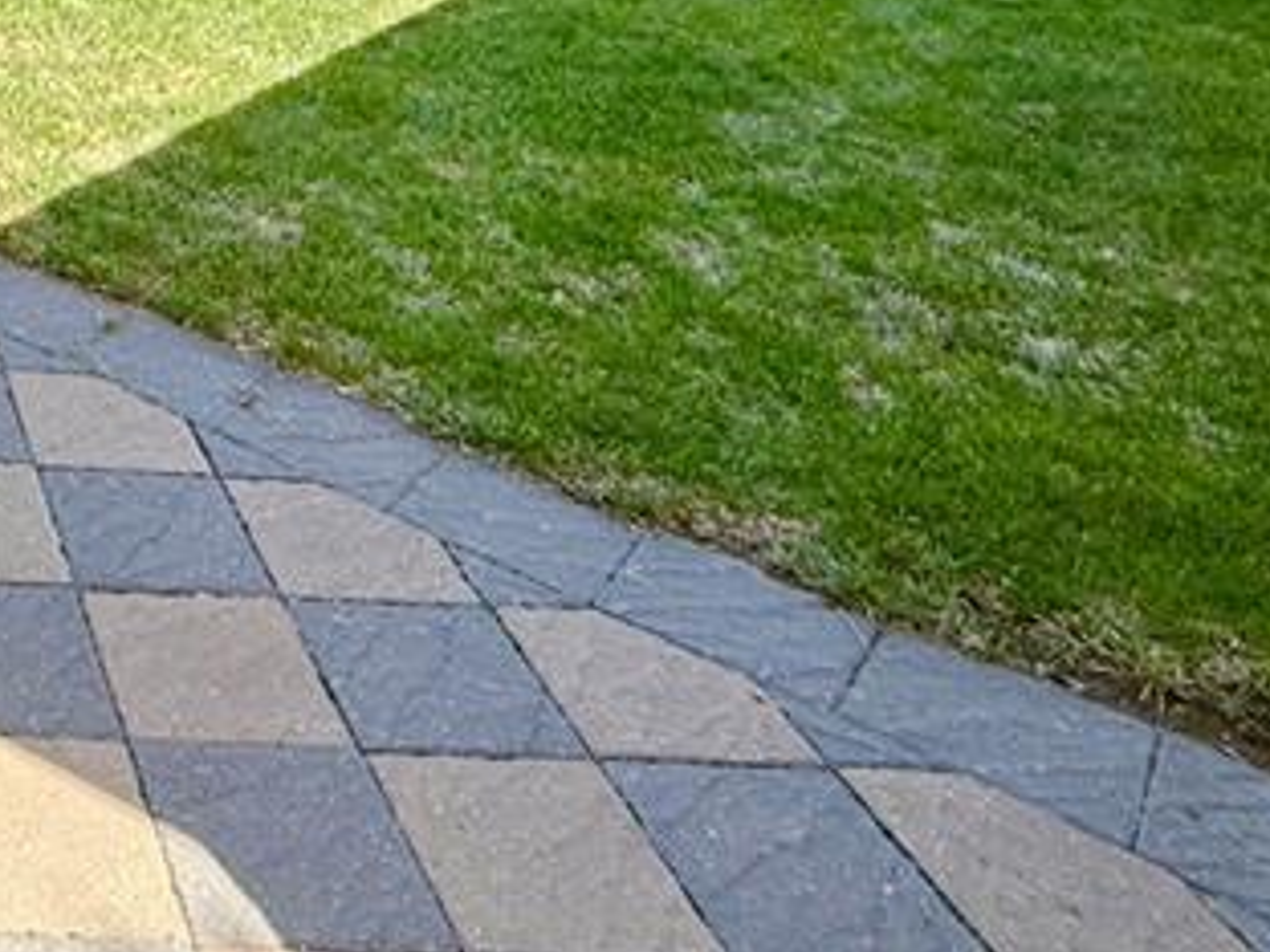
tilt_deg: -1.0
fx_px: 1688
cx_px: -350
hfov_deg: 32.1
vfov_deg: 24.5
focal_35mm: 46
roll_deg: -0.1
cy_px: -472
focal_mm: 2.22
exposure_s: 1/405
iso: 64
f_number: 2.2
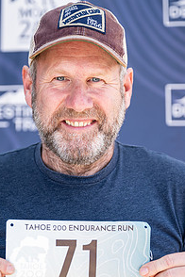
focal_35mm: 98
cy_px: 187
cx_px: 68
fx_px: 755
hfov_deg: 13.9
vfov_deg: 20.7
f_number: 2.8
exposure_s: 1/250
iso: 200
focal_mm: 64
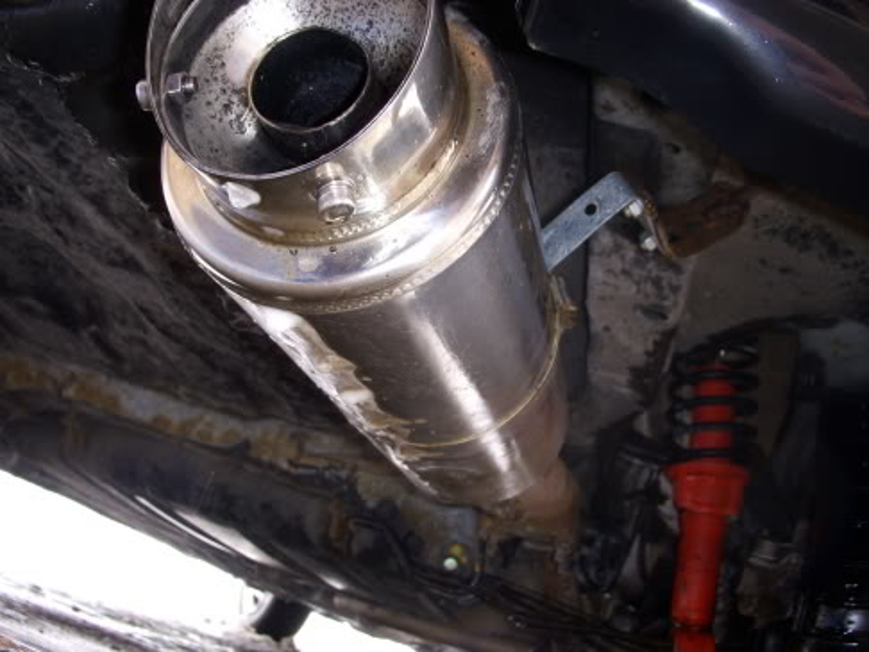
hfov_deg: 49.0
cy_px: 326
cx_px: 434
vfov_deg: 37.8
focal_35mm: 38
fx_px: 954
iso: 100
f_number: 3.3
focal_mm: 6.3
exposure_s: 1/30
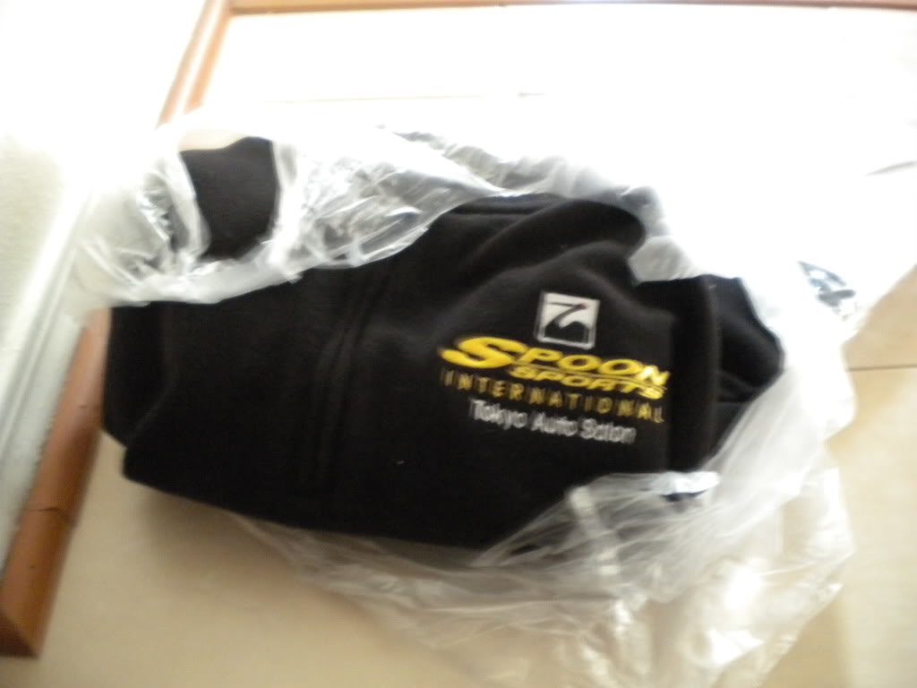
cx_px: 458
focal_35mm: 35
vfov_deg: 40.7
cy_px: 344
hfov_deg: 52.6
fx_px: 927
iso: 800
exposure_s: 1/1.8
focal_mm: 6.3
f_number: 3.1
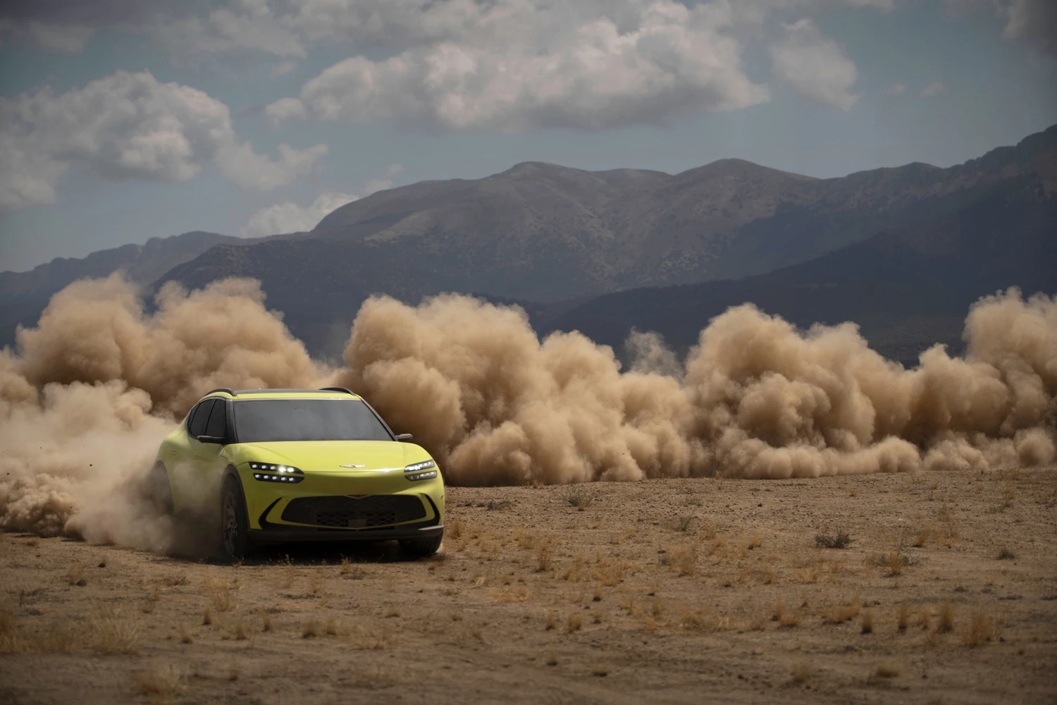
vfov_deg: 14.7
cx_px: 528
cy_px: 352
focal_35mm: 93
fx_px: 2730
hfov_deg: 21.9
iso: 50
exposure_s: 1/4000
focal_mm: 93
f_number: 2.8
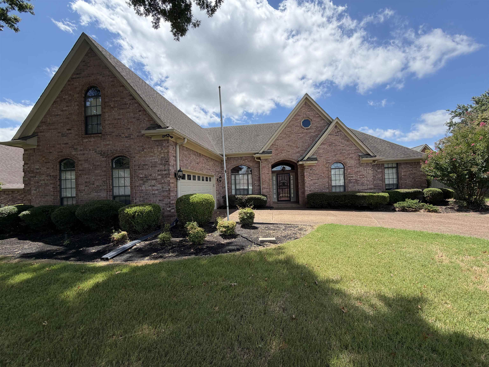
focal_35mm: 14
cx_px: 244
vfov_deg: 85.7
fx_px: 198
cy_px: 184
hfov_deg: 102.1
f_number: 2.2
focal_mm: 2.22
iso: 25
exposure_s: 1/789
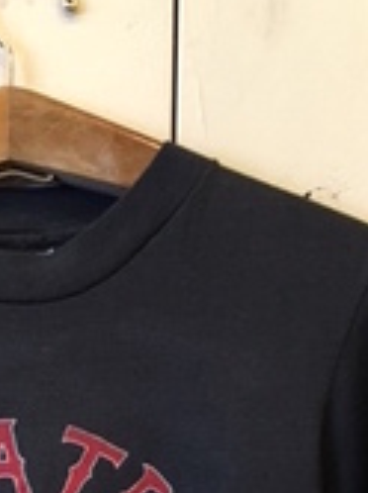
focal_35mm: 84
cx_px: 27
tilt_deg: -1.1
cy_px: 639
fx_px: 1194
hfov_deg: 17.2
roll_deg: -0.5
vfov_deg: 21.2
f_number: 2.2
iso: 200
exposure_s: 1/24
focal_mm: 4.15
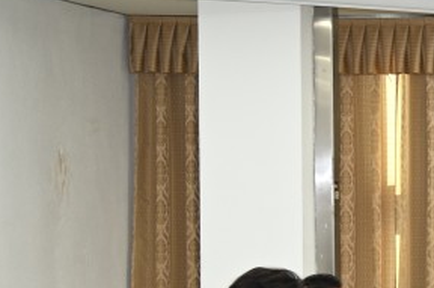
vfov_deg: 9.9
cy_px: 258
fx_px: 1661
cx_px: 857
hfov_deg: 13.0
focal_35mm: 138
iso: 400
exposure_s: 1/60
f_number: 4
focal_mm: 31
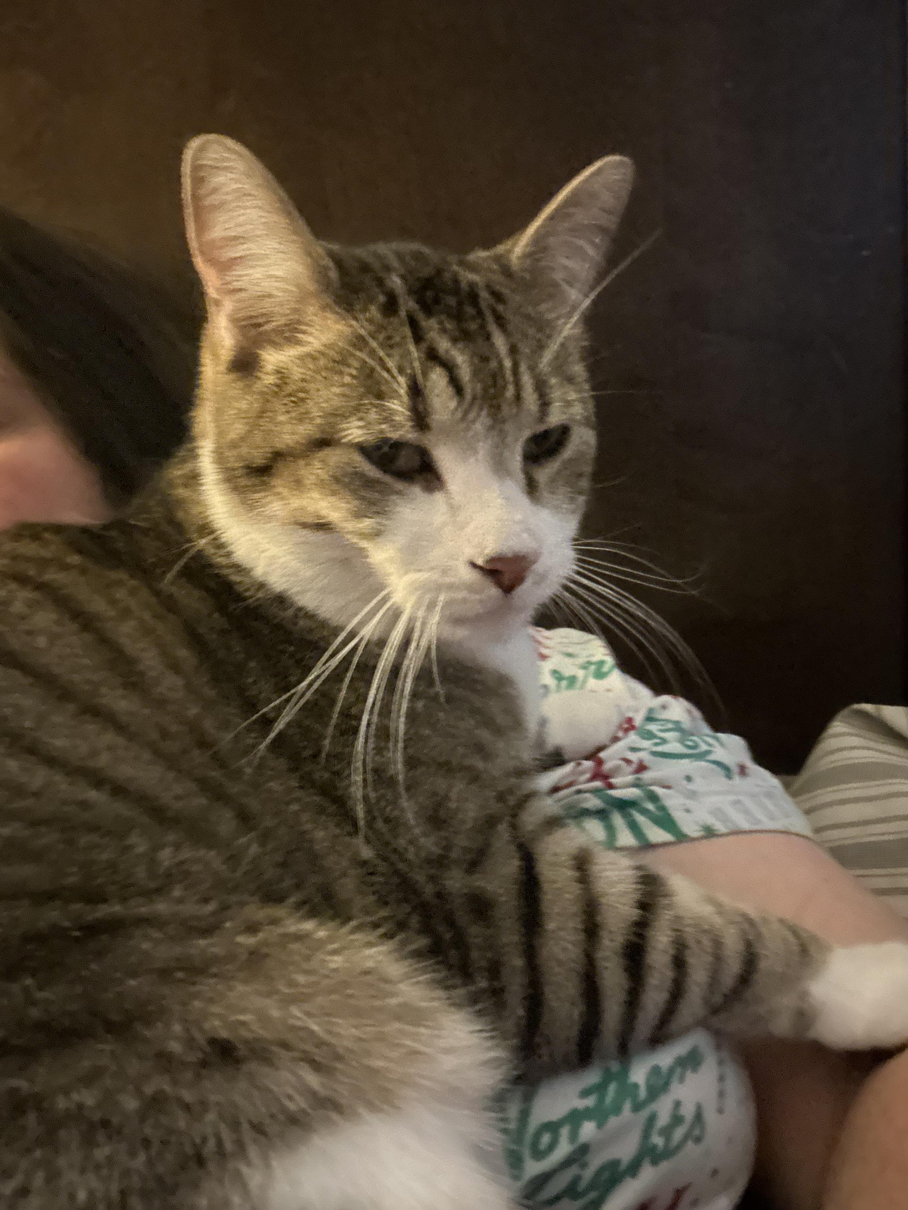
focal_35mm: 30
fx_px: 1049
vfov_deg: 60.0
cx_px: 454
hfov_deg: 46.8
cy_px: 605
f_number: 1.9
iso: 800
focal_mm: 2.69
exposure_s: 1/15
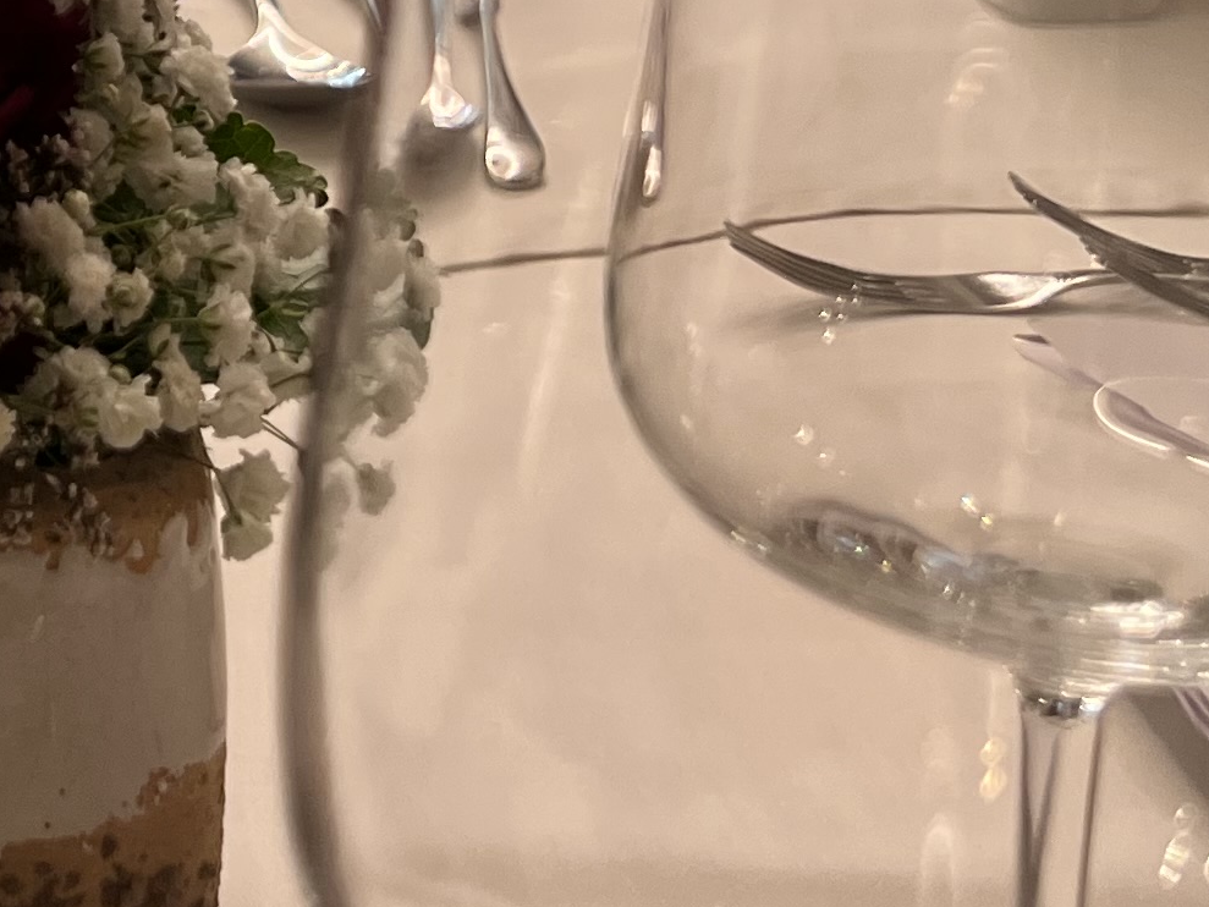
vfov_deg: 13.1
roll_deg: +0.4
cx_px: -337
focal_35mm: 106
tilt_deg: -11.0
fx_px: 3703
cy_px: -485
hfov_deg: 17.5
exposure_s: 1/100
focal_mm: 5.7
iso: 100
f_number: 1.5
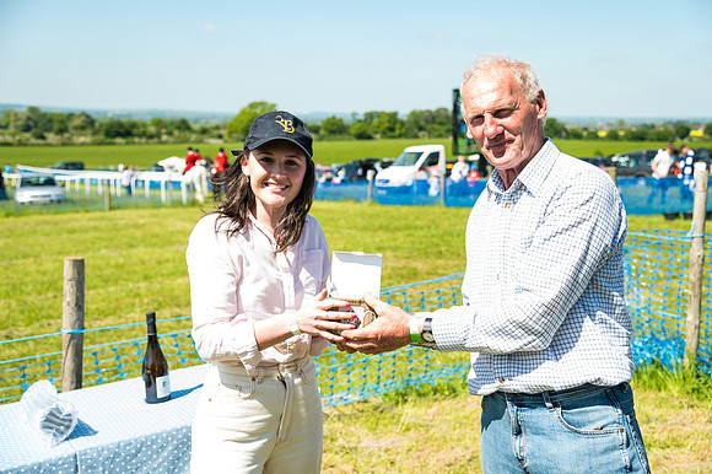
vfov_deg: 29.2
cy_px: 237
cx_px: 356
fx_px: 909
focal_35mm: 46
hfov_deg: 42.8
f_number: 4
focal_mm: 46
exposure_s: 1/250
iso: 50
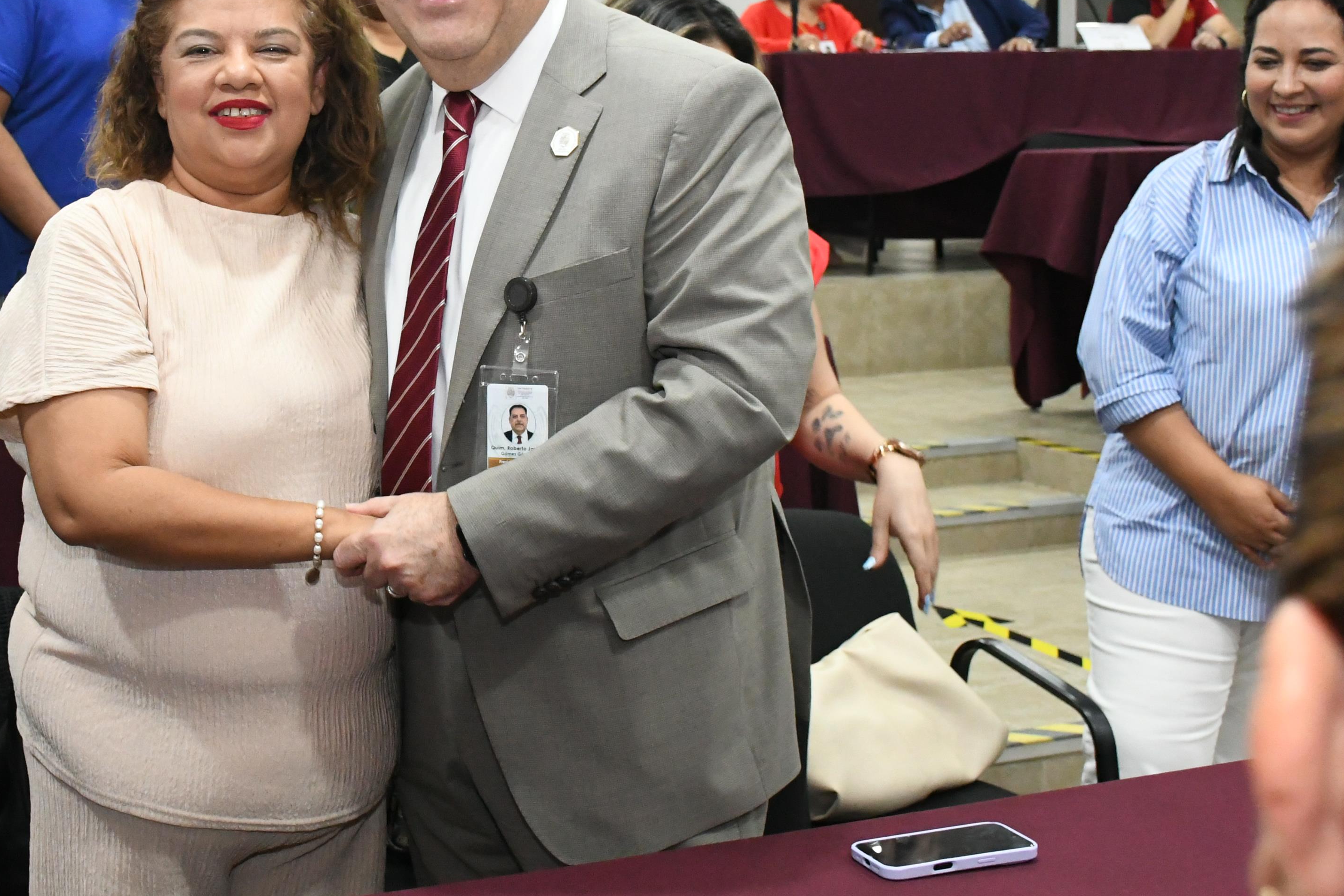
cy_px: 295
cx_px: 420
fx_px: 2128
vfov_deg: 23.7
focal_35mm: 57
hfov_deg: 34.6
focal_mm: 26
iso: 6400
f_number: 5.6
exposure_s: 1/100
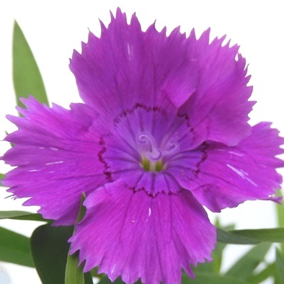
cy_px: 168
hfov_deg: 55.6
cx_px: 143
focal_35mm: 29
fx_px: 269
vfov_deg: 55.3
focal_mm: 4.3
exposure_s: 1/400
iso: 100
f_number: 3.4
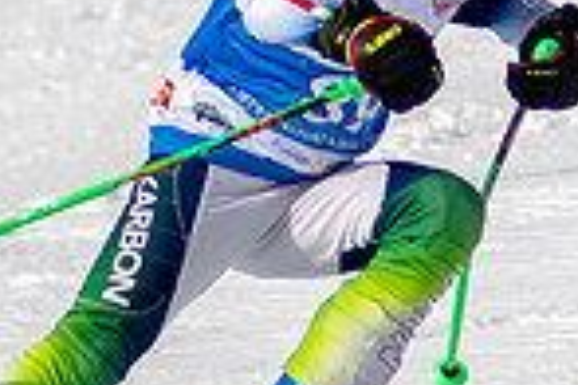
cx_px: 610
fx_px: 45097
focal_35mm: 2809
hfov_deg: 0.7
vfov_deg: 0.5
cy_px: 75
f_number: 2.8
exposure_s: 1/6400
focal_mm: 300
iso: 100
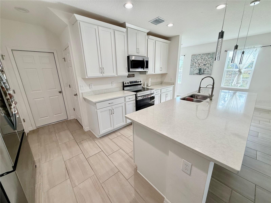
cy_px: 102
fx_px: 110
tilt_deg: -15.7
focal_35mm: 14
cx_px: 136
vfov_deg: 85.7
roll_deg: +0.7
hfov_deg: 102.1
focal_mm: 2.22
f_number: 2.2
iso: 80
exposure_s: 1/120
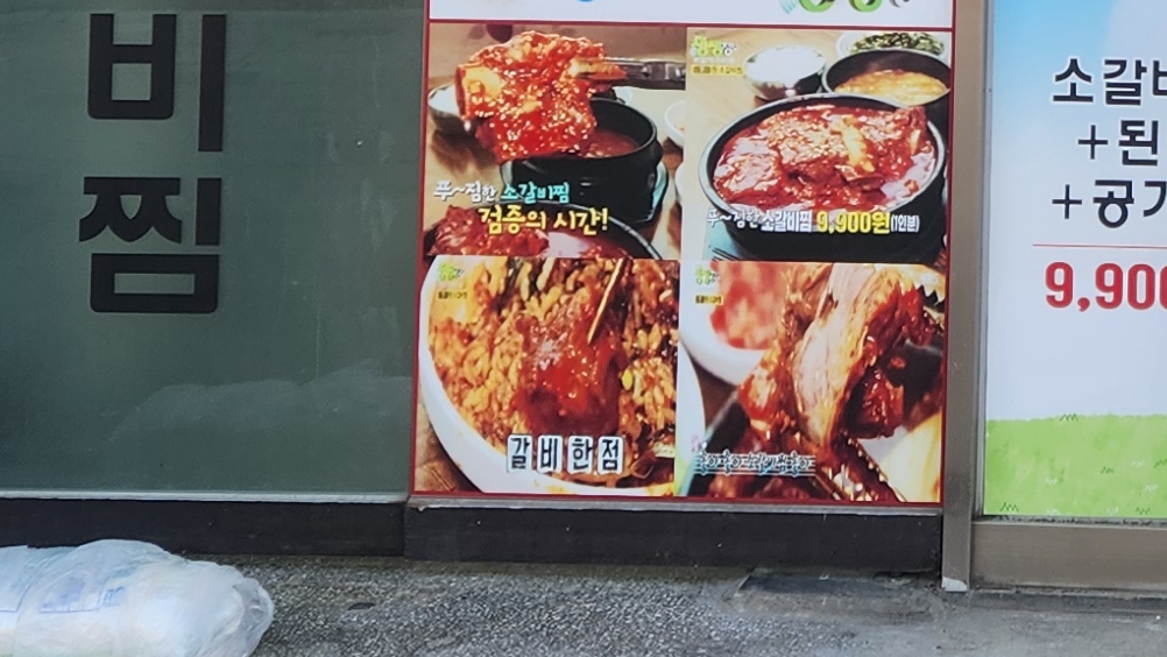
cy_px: -496
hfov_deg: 19.8
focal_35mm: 100
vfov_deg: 11.3
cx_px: 1477
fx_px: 3095
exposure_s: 1/120
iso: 25
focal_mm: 5.4
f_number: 1.8
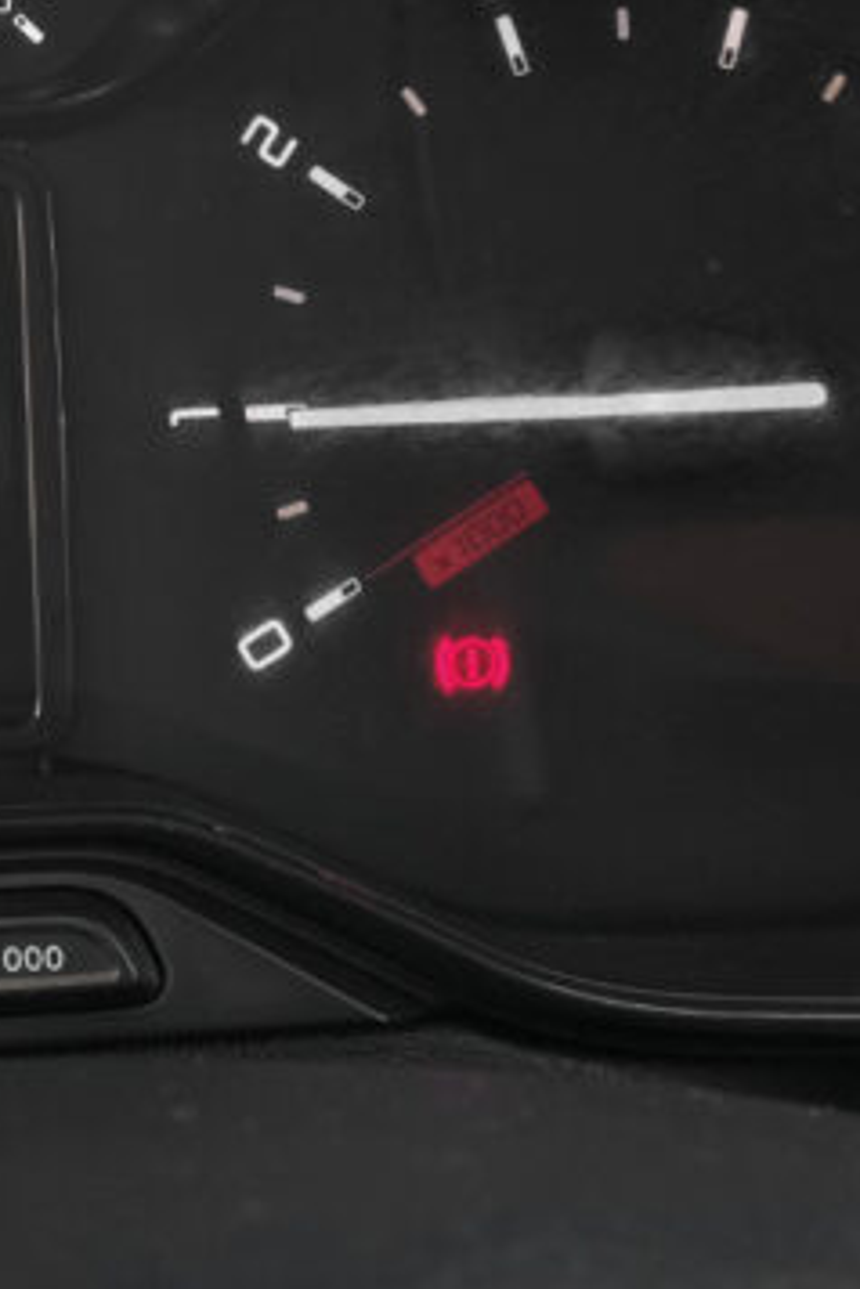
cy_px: 327
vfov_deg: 23.4
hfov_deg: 14.9
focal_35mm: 86
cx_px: -376
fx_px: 3081
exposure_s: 1/125
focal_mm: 20.3
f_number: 9
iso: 2000
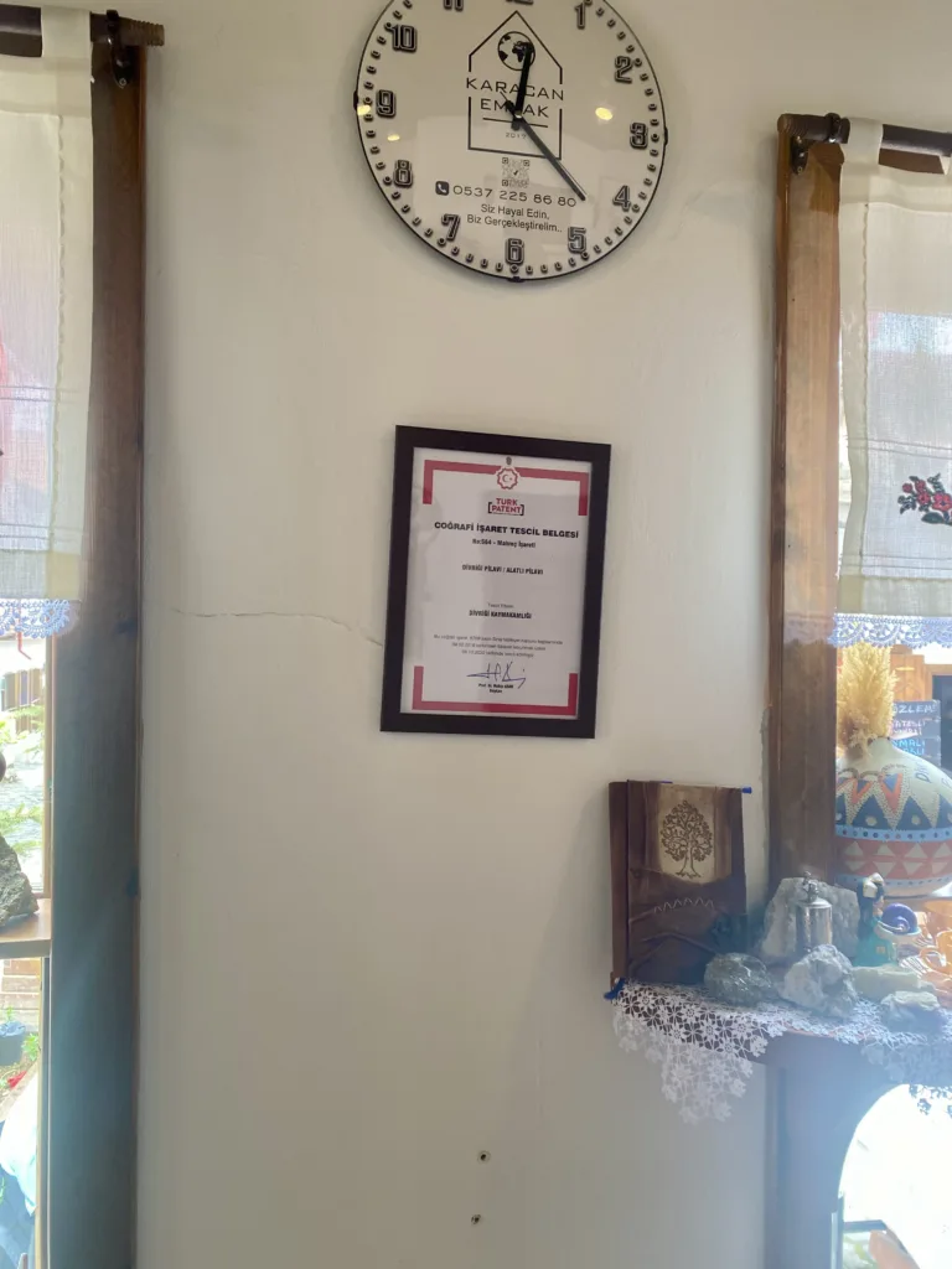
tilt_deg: +0.6
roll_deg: +0.4
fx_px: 953
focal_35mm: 26
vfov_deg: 67.3
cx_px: 476
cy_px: 634
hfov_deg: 53.1
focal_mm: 4.25
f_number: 1.8
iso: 125
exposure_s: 1/121
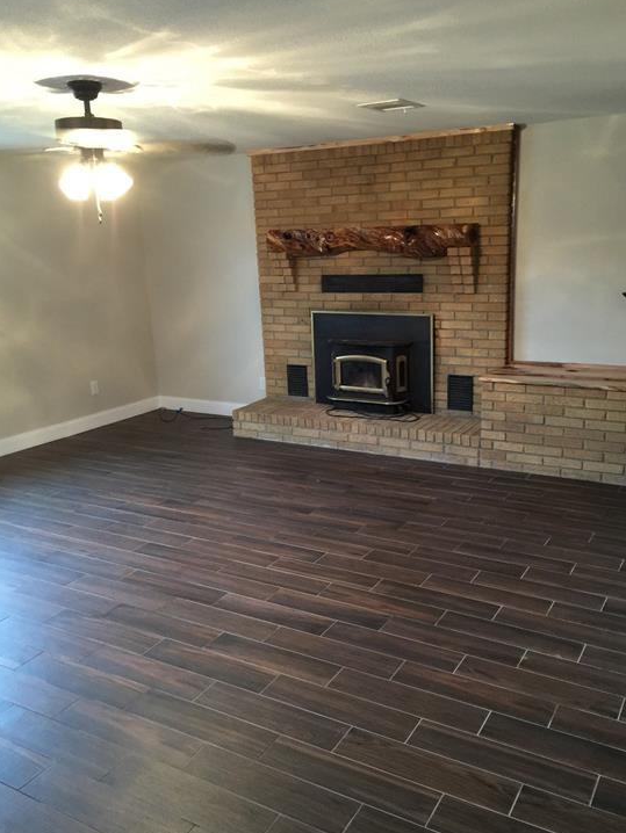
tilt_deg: -15.1
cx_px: 311
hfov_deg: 45.5
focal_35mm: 31
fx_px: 747
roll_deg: +0.8
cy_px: 433
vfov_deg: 58.3
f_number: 2.2
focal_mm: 4.15
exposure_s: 1/4
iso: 80
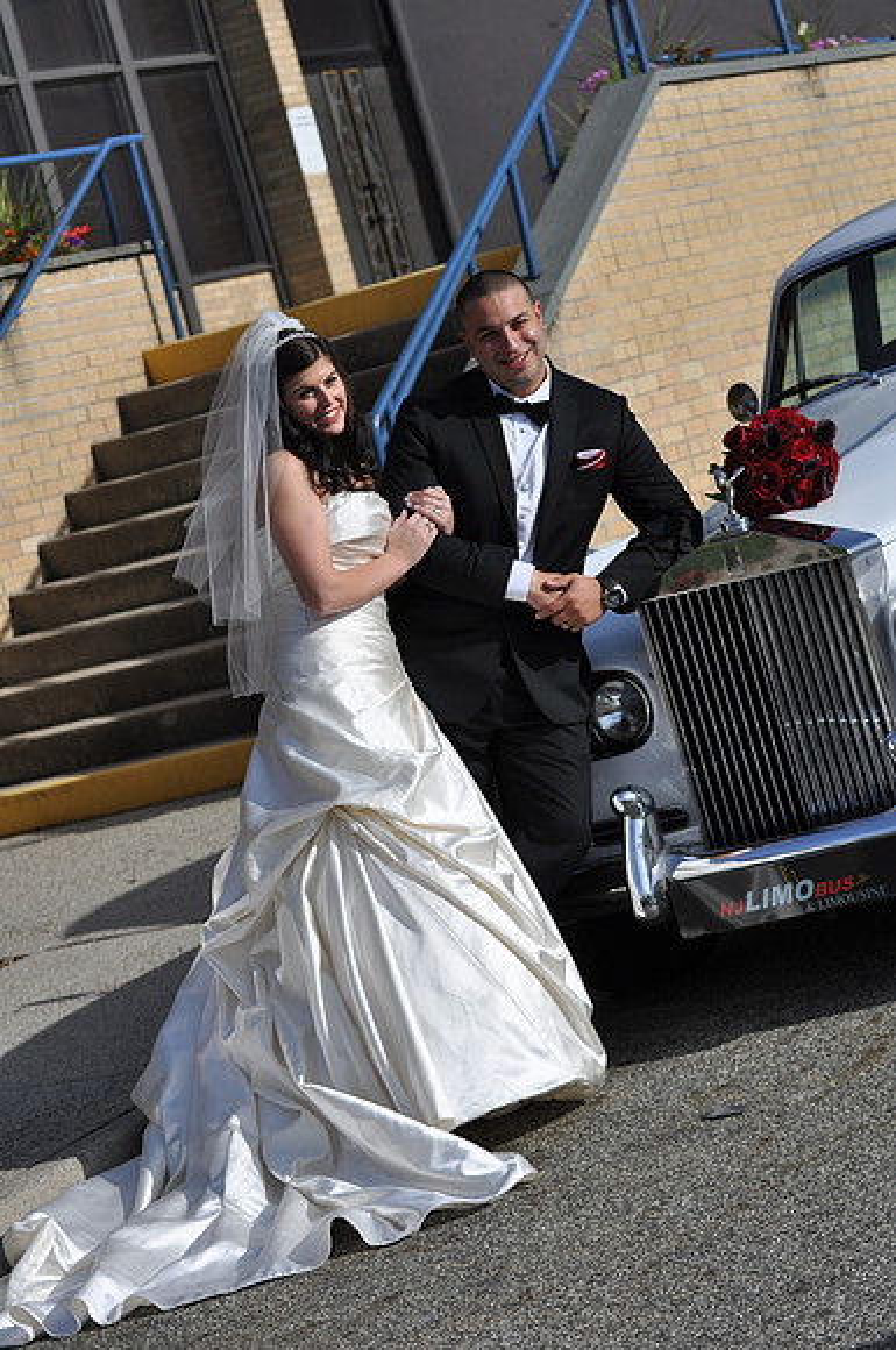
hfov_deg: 13.0
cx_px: 448
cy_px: 675
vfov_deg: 19.5
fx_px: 3931
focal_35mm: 105
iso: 200
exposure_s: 1/3200
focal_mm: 70
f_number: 2.8
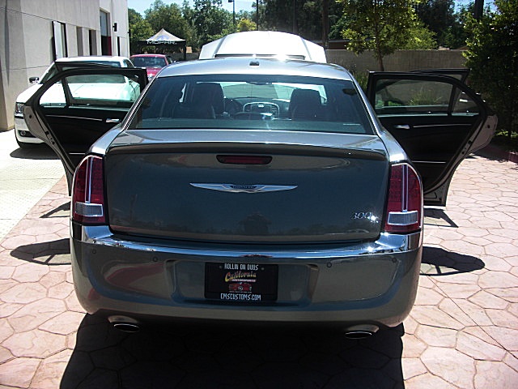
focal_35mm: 36
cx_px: 259
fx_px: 539
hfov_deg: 51.4
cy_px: 194
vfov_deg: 39.7
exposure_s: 1/640
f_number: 2.8
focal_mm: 6.3
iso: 50
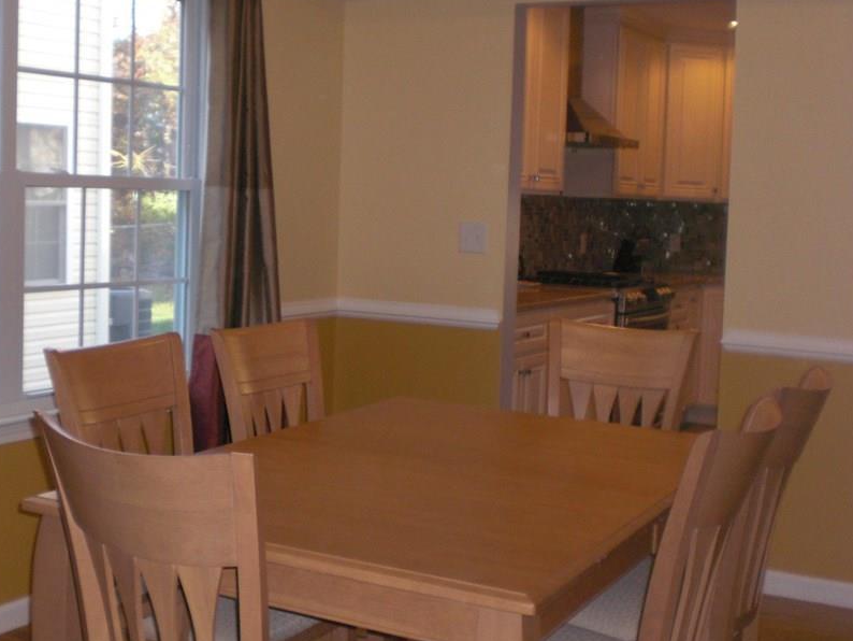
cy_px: 301
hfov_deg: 38.6
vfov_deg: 29.7
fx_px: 1208
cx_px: 310
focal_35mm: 49
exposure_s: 1/60
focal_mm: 6.3
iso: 200
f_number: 3.1
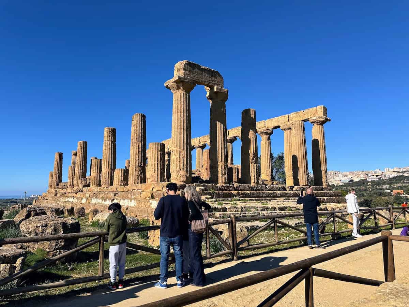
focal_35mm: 24
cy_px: 154
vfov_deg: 56.8
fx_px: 284
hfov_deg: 71.6
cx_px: 204
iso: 80
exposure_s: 1/5000
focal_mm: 6.9
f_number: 1.8
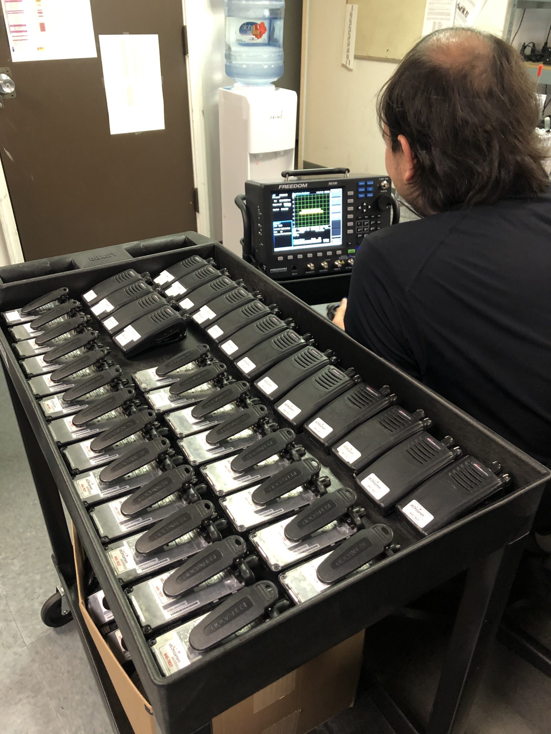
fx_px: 594
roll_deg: -0.1
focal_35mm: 28
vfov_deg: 63.4
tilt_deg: -32.6
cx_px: 276
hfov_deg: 49.7
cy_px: 367
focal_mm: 3.99
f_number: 1.8
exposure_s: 1/9
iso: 100
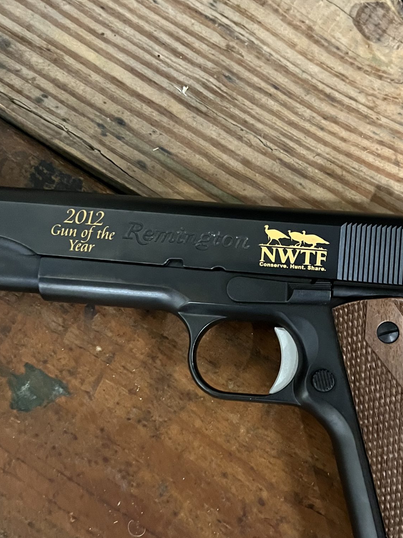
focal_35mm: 44
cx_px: 253
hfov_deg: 32.7
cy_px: 318
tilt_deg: -78.4
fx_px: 683
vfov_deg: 42.8
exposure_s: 1/30
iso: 640
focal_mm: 5.1
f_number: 1.6
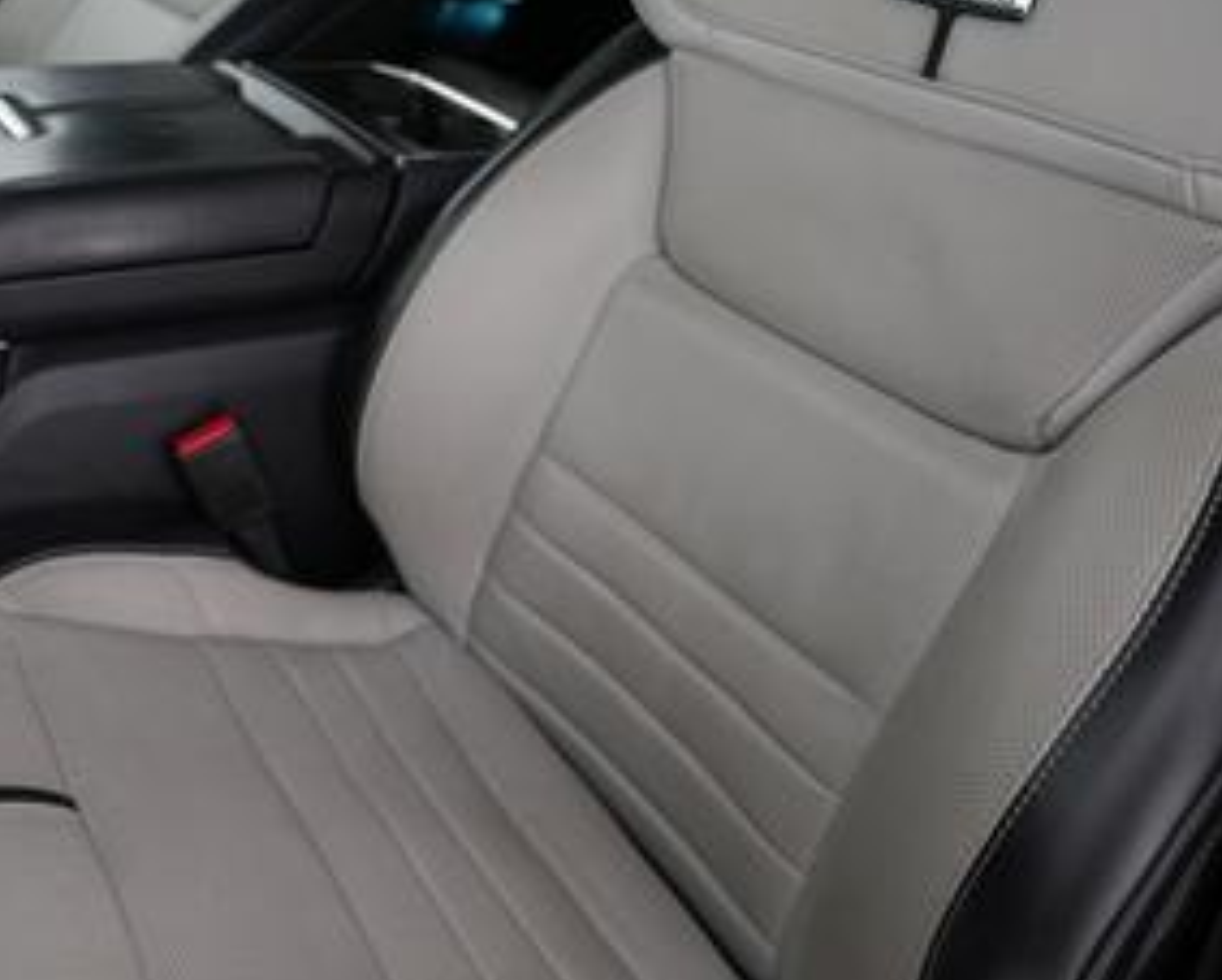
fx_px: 1303
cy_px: 138
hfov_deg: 47.8
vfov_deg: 38.9
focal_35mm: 36
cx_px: 263
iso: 1250
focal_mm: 17
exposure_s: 1/30
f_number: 2.8
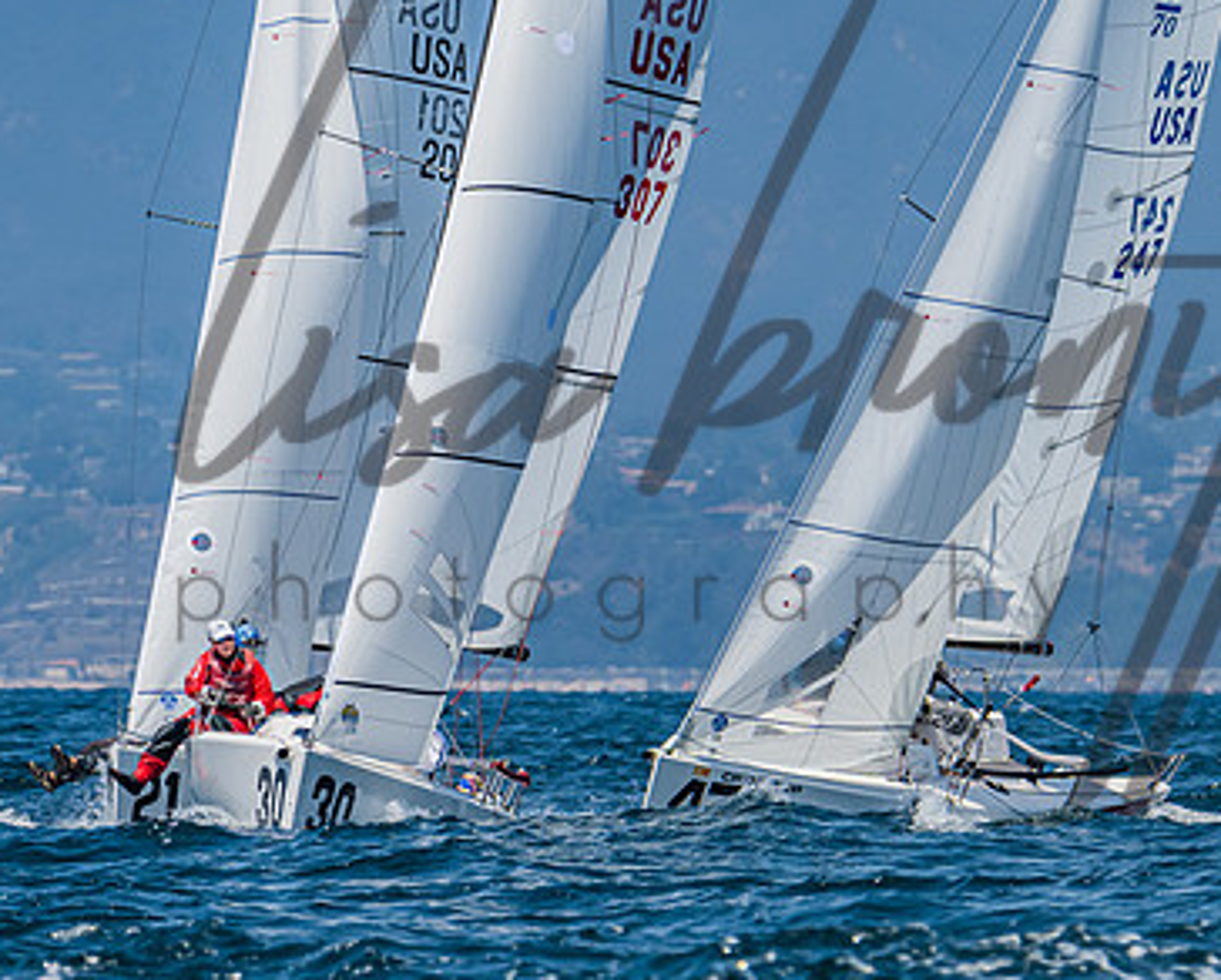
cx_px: 663
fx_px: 18920
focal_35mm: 523
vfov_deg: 3.0
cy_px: 297
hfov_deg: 3.7
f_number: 6.3
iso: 400
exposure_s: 1/2500
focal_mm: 270
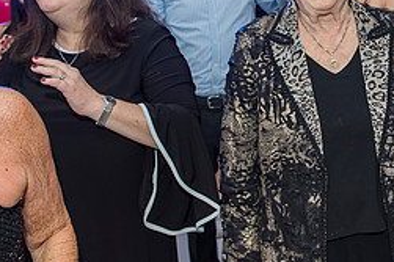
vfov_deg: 22.5
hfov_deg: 33.0
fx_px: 645
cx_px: 315
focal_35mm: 59
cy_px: 39
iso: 1000
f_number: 4
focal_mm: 24
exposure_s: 1/100
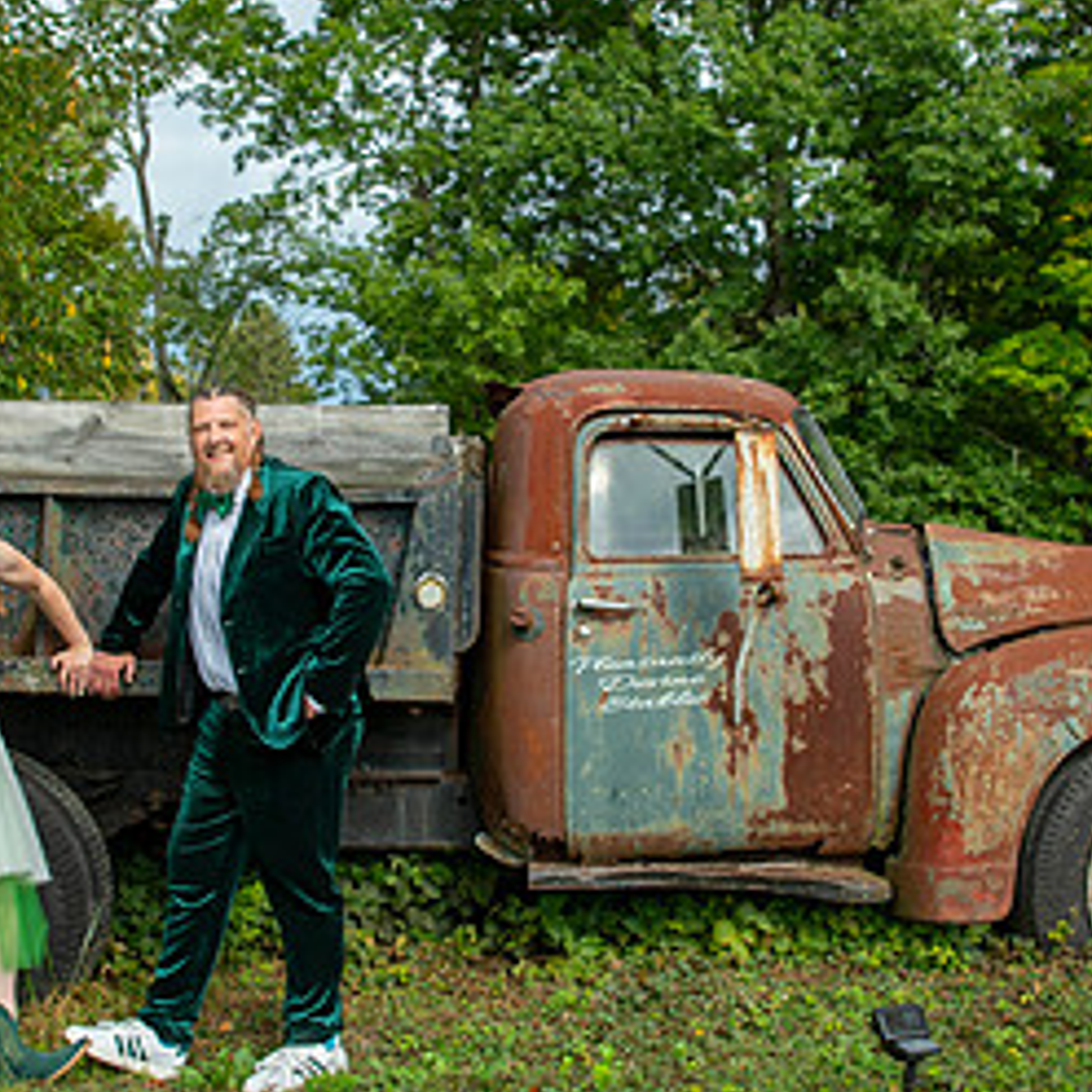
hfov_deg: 34.6
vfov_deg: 34.6
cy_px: 440
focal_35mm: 49
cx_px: 484
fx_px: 1749
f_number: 2.8
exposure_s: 1/1000
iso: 400
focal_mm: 24
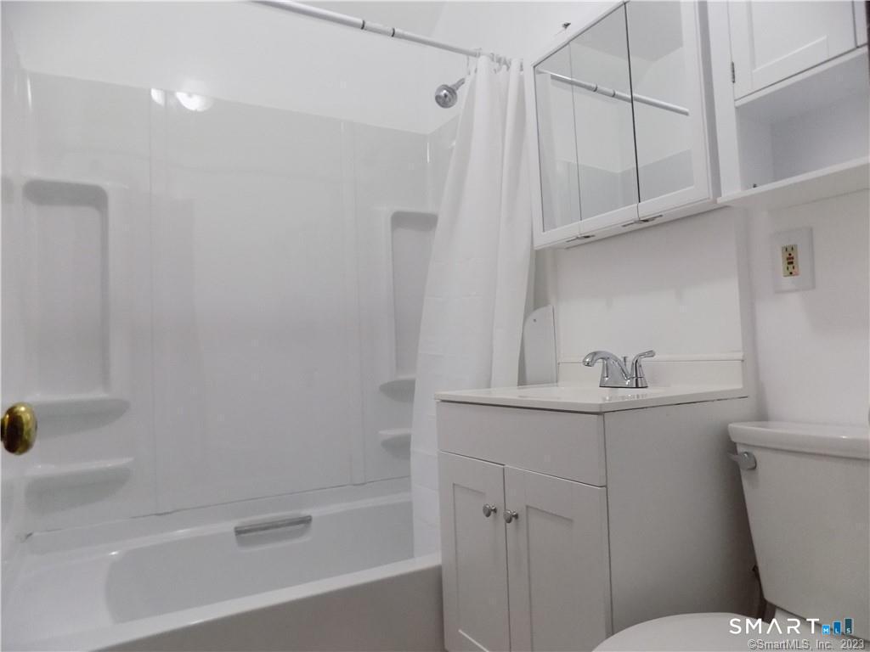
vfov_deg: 58.9
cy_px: 326
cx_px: 435
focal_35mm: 23
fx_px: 578
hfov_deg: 73.9
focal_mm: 4
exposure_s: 1/25
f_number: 3.1
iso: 400
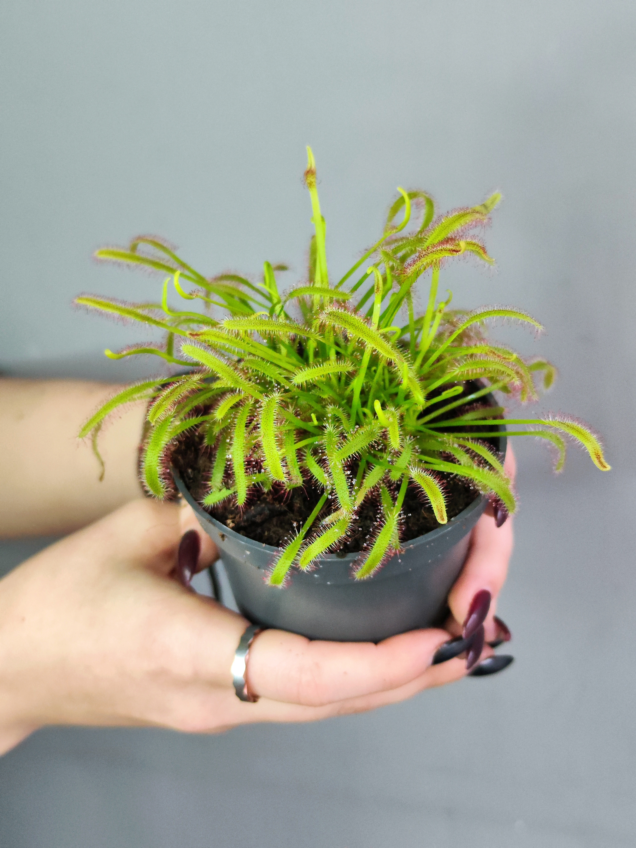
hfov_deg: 58.9
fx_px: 563
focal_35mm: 23
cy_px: 424
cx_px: 318
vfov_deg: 73.9
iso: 3490
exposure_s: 1/293
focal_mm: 7.01
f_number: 1.69
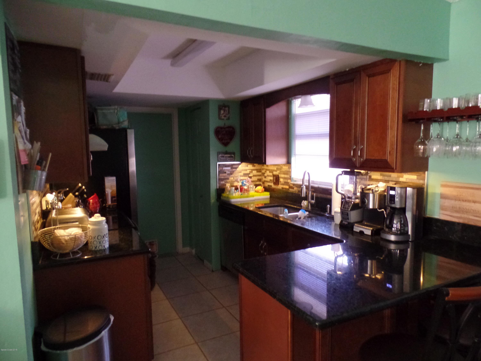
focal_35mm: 23
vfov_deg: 58.9
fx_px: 320
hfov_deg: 73.9
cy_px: 180
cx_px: 240
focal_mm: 4.1
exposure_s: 1/15
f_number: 2.8
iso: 800
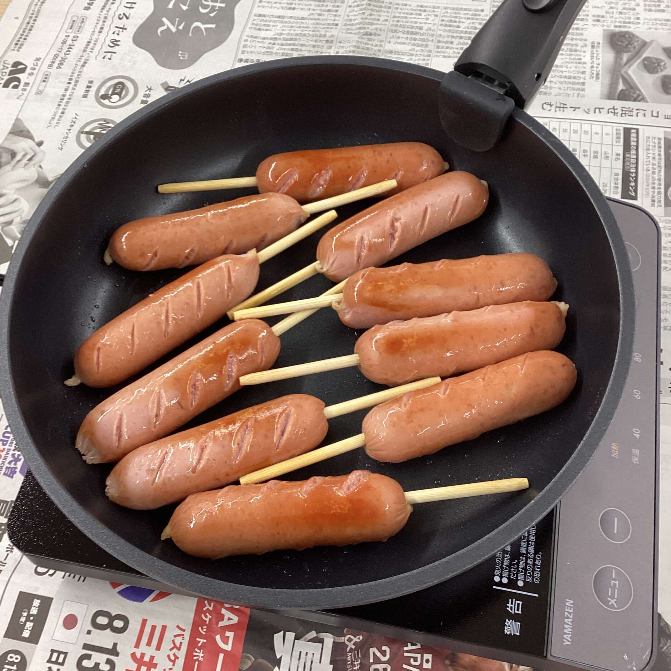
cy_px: 309
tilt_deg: -60.8
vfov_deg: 44.9
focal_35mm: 37
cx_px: 332
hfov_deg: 44.9
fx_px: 811
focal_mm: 3.3
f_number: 2.4
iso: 125
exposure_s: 1/50
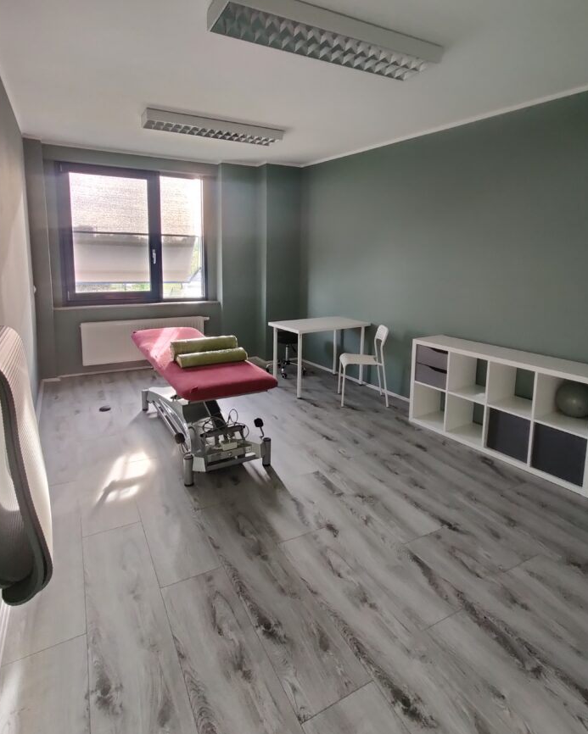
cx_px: 300
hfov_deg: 84.0
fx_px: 326
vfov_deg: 96.1
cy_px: 312
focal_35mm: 15
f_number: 2.2
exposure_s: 1/25
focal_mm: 2.25
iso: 800
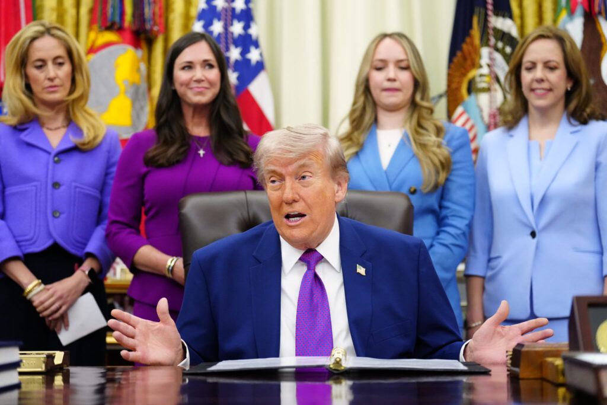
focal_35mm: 70
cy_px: 202
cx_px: 304
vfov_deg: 19.5
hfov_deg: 28.8
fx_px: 1180
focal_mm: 70
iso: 5000
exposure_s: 1/250
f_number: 2.8
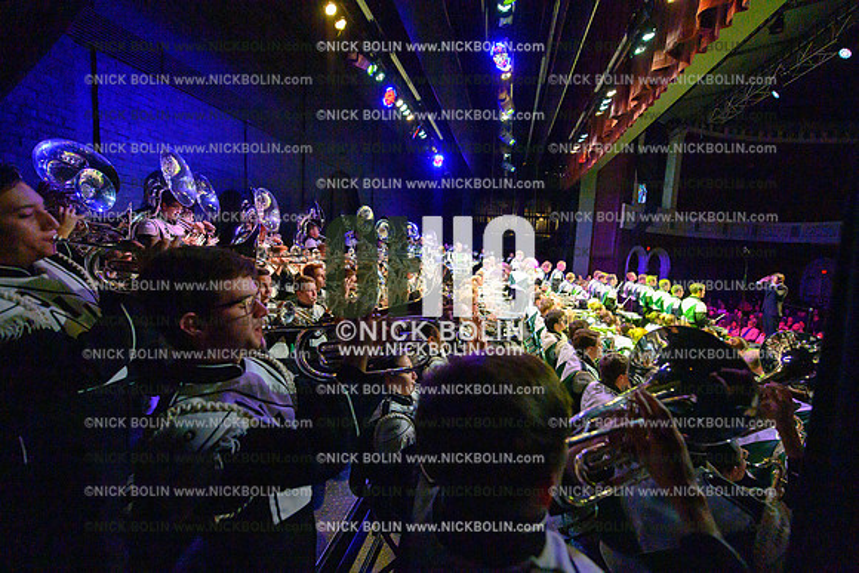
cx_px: 430
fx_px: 334
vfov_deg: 81.2
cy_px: 286
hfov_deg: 104.2
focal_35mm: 14
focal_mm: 14
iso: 25600
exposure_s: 1/2500
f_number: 2.8
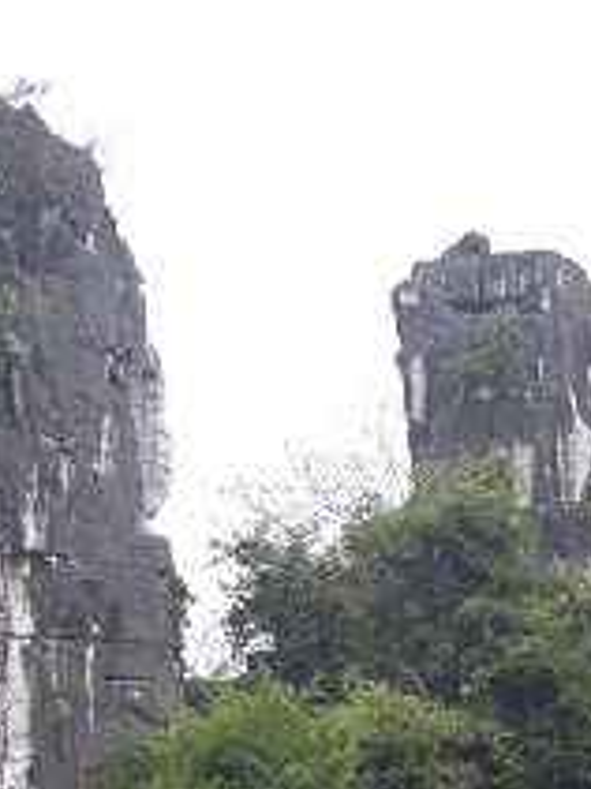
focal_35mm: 108
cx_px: 557
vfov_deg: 17.2
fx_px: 2461
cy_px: 1017
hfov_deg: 13.5
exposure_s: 1/500
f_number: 2.8
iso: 64
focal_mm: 7.9
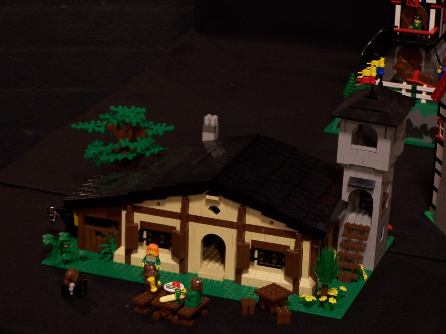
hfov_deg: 16.8
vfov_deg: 12.7
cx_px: 223
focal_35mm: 117
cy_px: 167
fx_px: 1507
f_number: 3.2
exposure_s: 1/2
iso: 80
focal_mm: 19.4
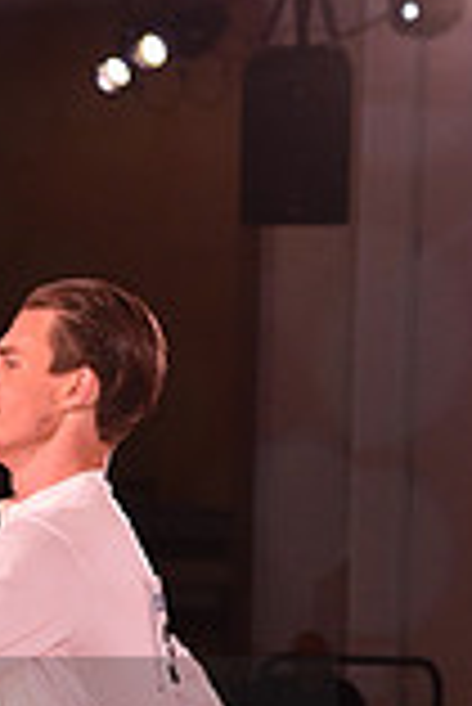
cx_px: -281
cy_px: 809
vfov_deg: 6.8
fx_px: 5945
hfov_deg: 4.5
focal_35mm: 303
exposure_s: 1/500
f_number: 5
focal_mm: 82
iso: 2000
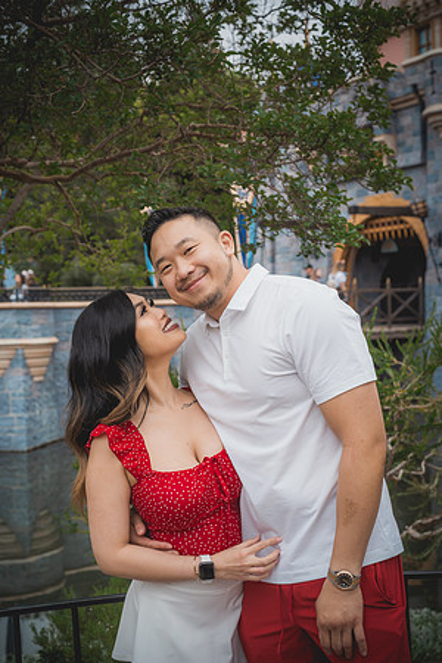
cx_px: 221
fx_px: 921
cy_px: 332
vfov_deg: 39.6
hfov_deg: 27.0
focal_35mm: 50
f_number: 4.5
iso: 250
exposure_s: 1/160
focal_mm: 50
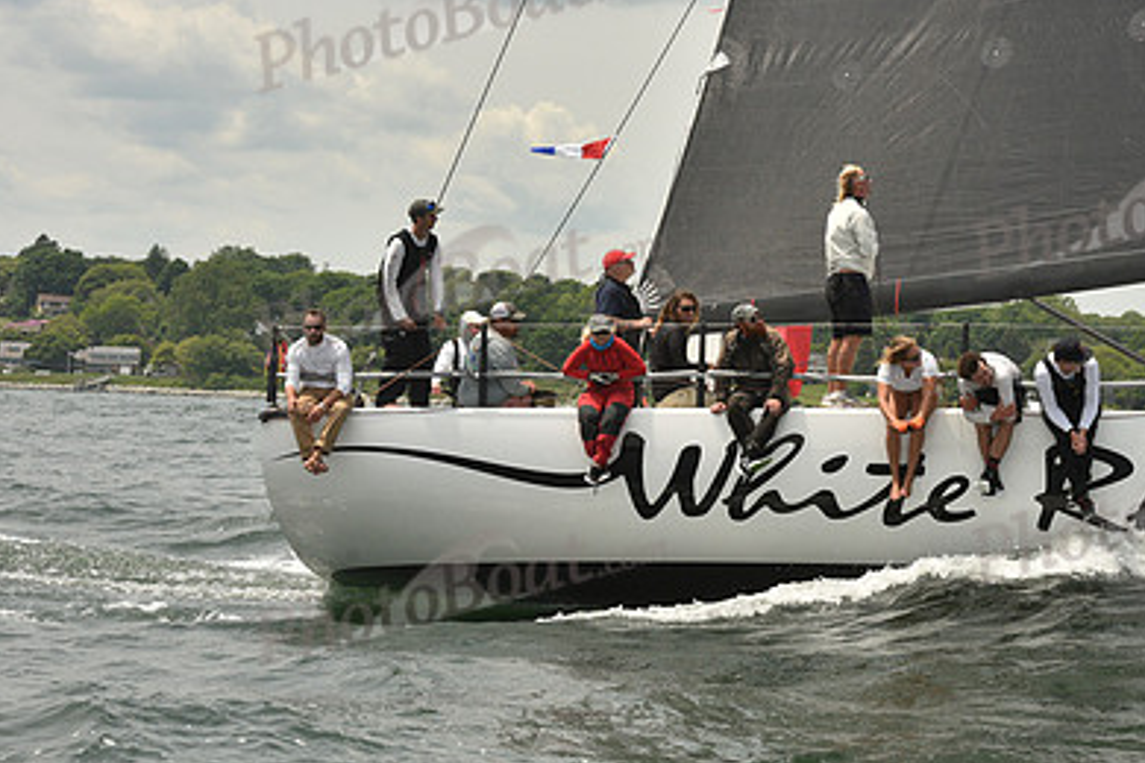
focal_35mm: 104
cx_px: 822
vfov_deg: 13.2
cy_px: 398
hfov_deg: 19.5
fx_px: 3308
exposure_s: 1/1000
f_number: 11
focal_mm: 70
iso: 400
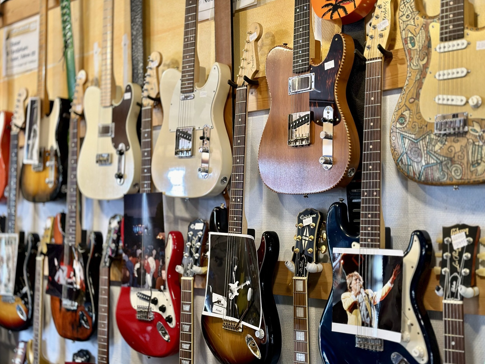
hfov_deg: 38.9
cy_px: 183
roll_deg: +1.5
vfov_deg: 29.7
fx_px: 686
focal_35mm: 49
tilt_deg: +3.3
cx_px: 243
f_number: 1.78
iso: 250
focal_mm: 6.86
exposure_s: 1/50
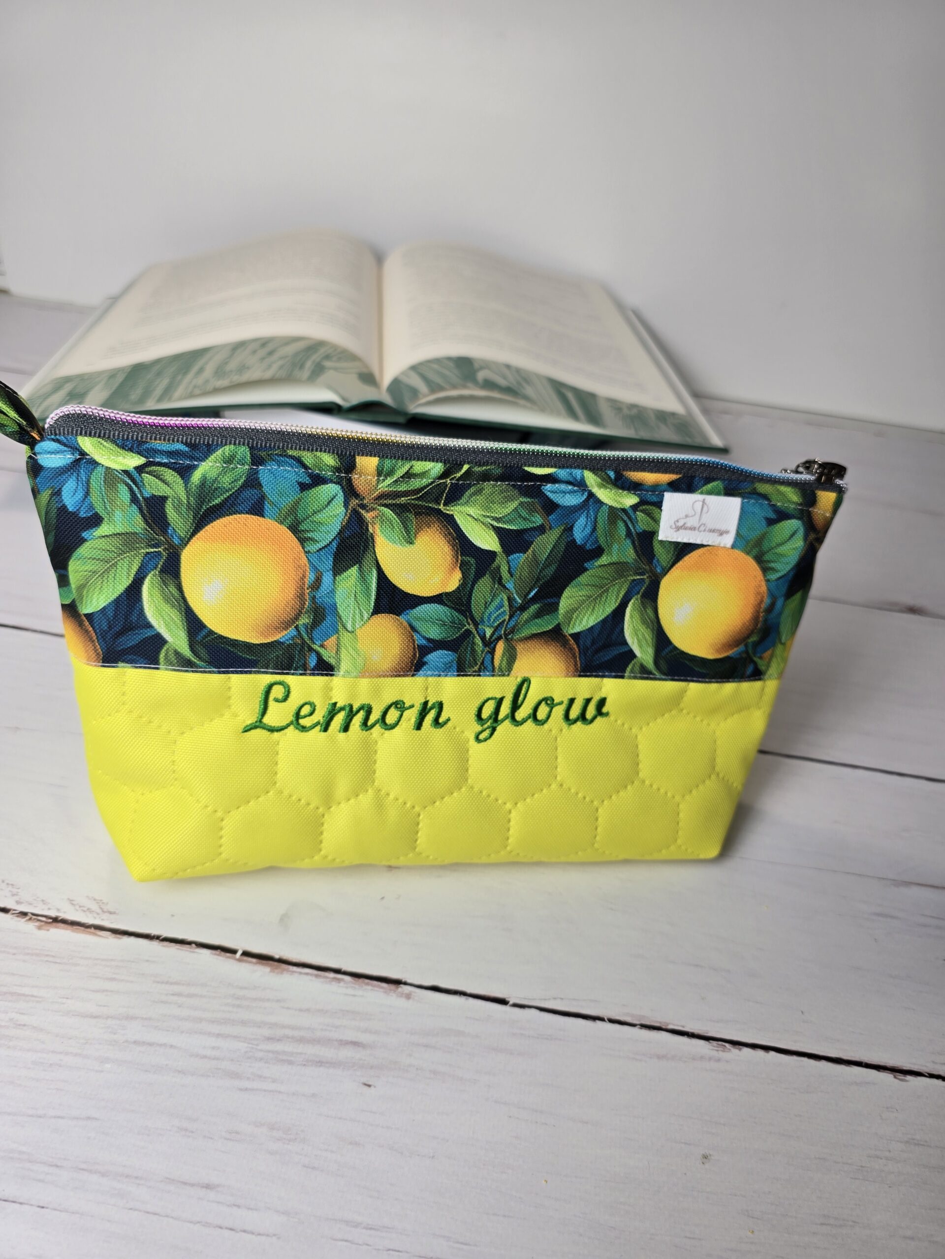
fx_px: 837
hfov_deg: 58.9
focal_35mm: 23
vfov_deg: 73.9
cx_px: 472
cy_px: 630
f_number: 1.7
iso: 12
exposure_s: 1/144
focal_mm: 6.3
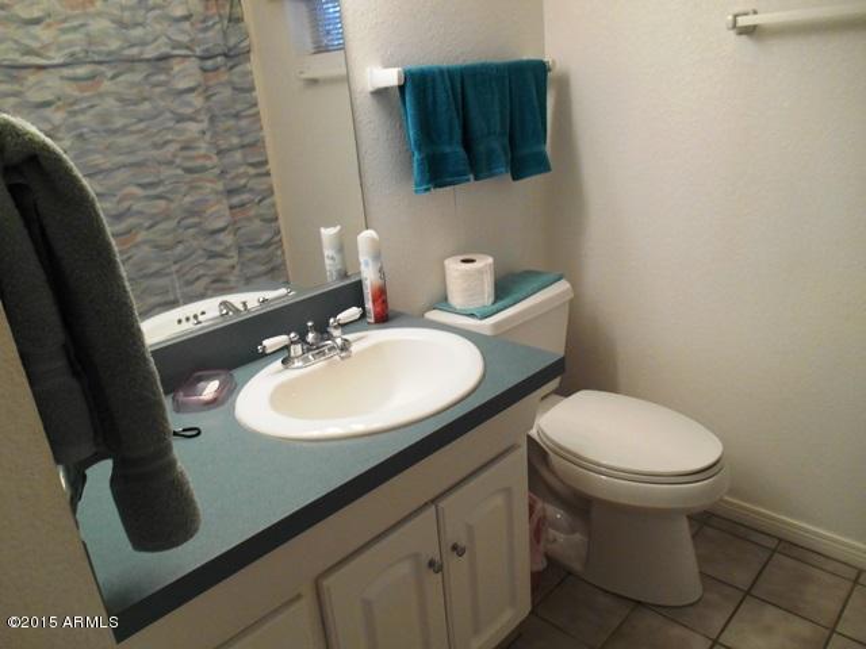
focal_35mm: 26
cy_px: 324
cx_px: 433
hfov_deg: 67.3
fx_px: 650
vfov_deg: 53.1
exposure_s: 1/30
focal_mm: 4.7
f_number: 3.4
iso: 180
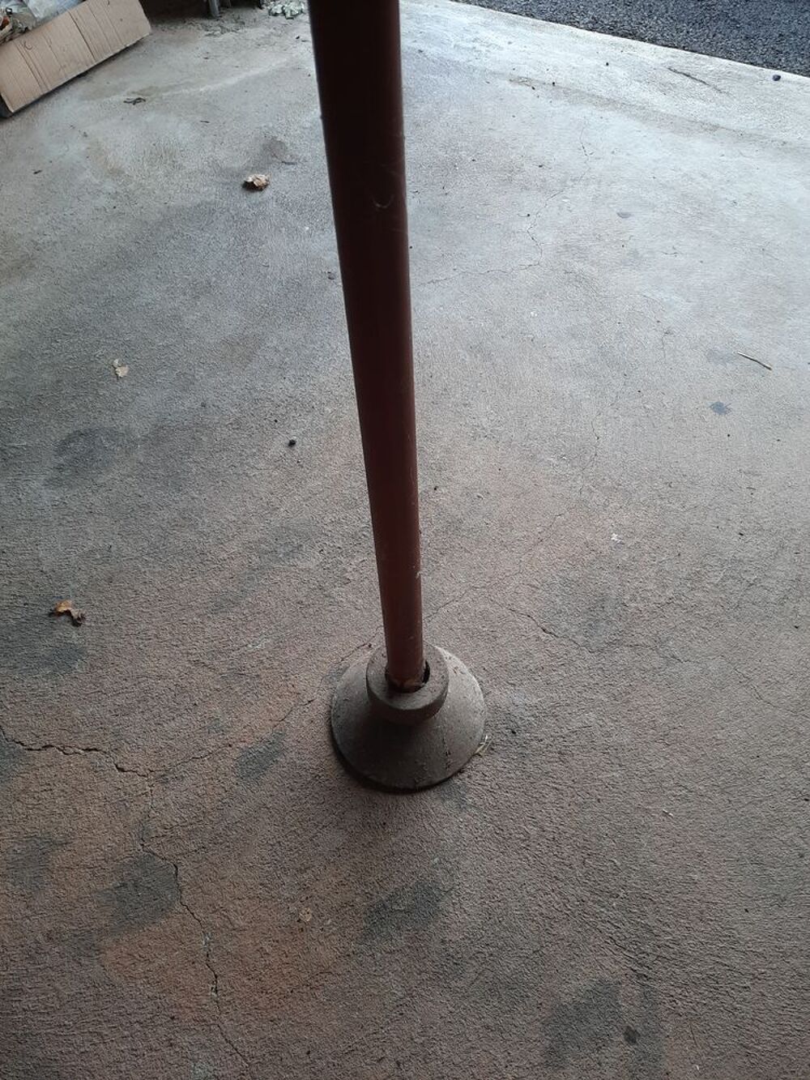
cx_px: 405
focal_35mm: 25
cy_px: 540
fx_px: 780
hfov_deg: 54.9
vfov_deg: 69.4
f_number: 2
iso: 40
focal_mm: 4.6
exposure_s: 1/100
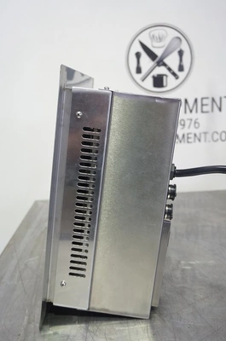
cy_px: 170
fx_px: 355
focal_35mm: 38
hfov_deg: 35.3
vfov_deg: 51.4
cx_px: 113
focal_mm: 25
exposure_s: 1/50
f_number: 4.5
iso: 800
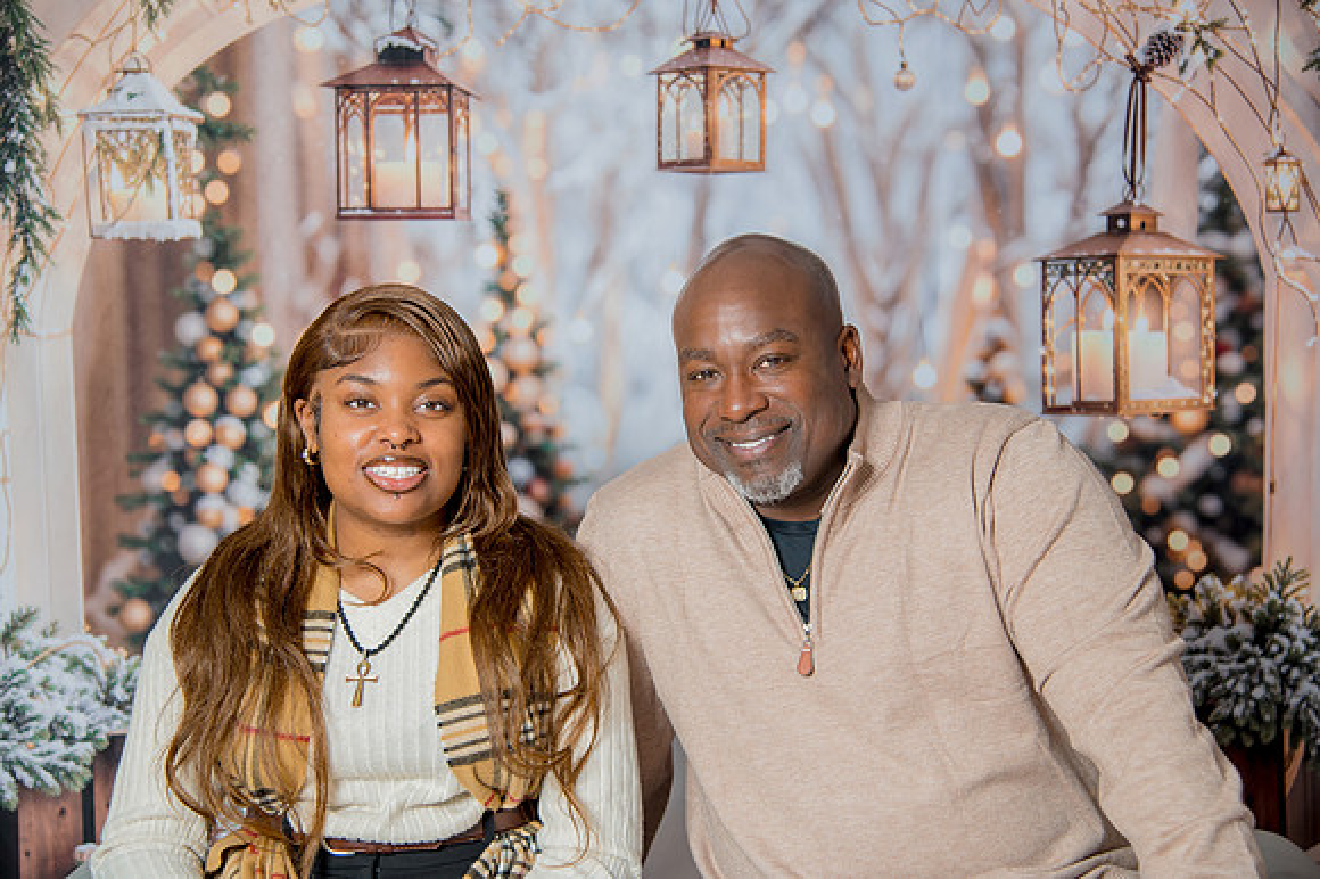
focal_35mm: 56
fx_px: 2053
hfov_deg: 35.6
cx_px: 660
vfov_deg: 24.2
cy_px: 440
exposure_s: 1/200
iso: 100
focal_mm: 55
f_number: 4
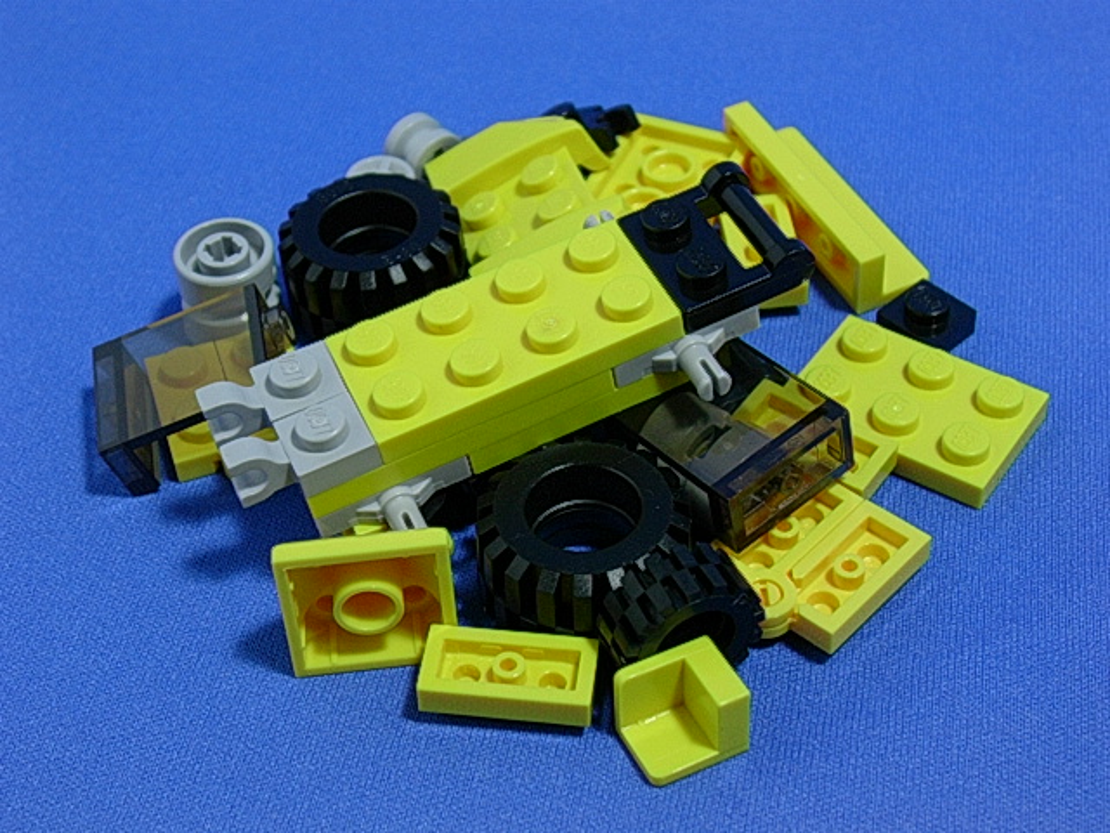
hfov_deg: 32.2
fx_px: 1924
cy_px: 416
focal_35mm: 60
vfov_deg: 24.4
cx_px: 555
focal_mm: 9
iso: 70
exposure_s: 1/14.6
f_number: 3.4
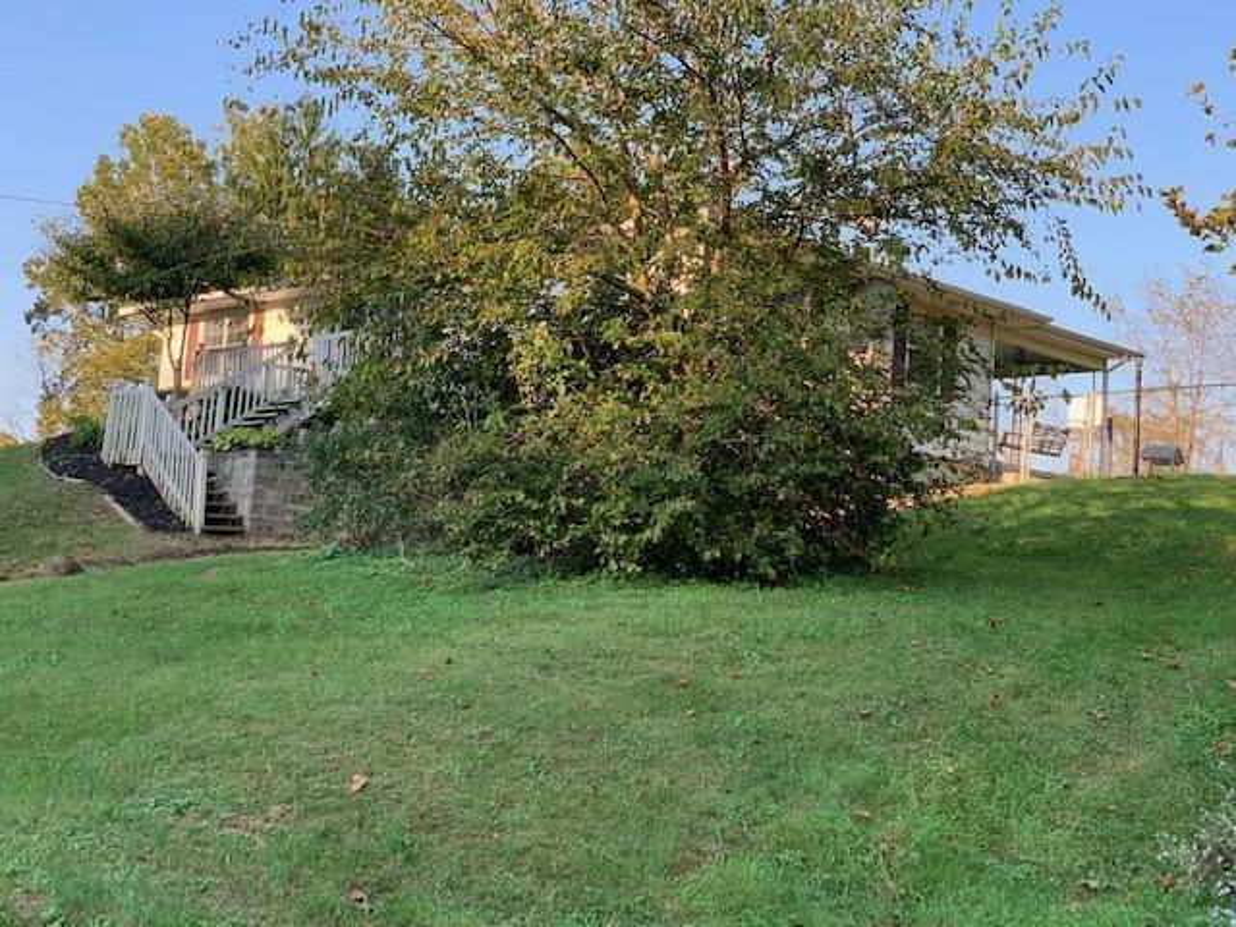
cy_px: 464
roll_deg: -4.9
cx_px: 618
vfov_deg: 28.0
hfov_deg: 36.8
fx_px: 1857
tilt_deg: +6.0
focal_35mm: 52
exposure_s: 1/158
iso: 16
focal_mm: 6
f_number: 2.4
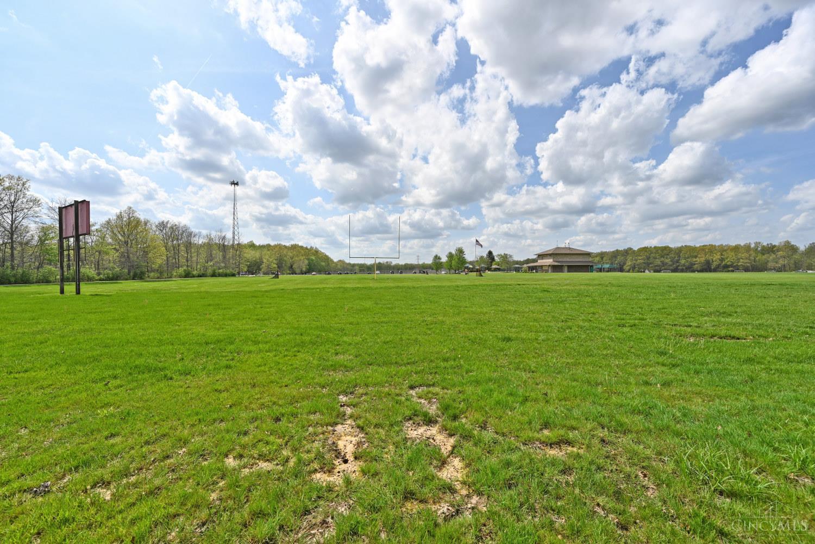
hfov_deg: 104.3
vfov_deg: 81.2
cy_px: 272
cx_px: 408
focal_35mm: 14
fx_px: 317
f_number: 8
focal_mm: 14
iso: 100
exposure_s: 1/500
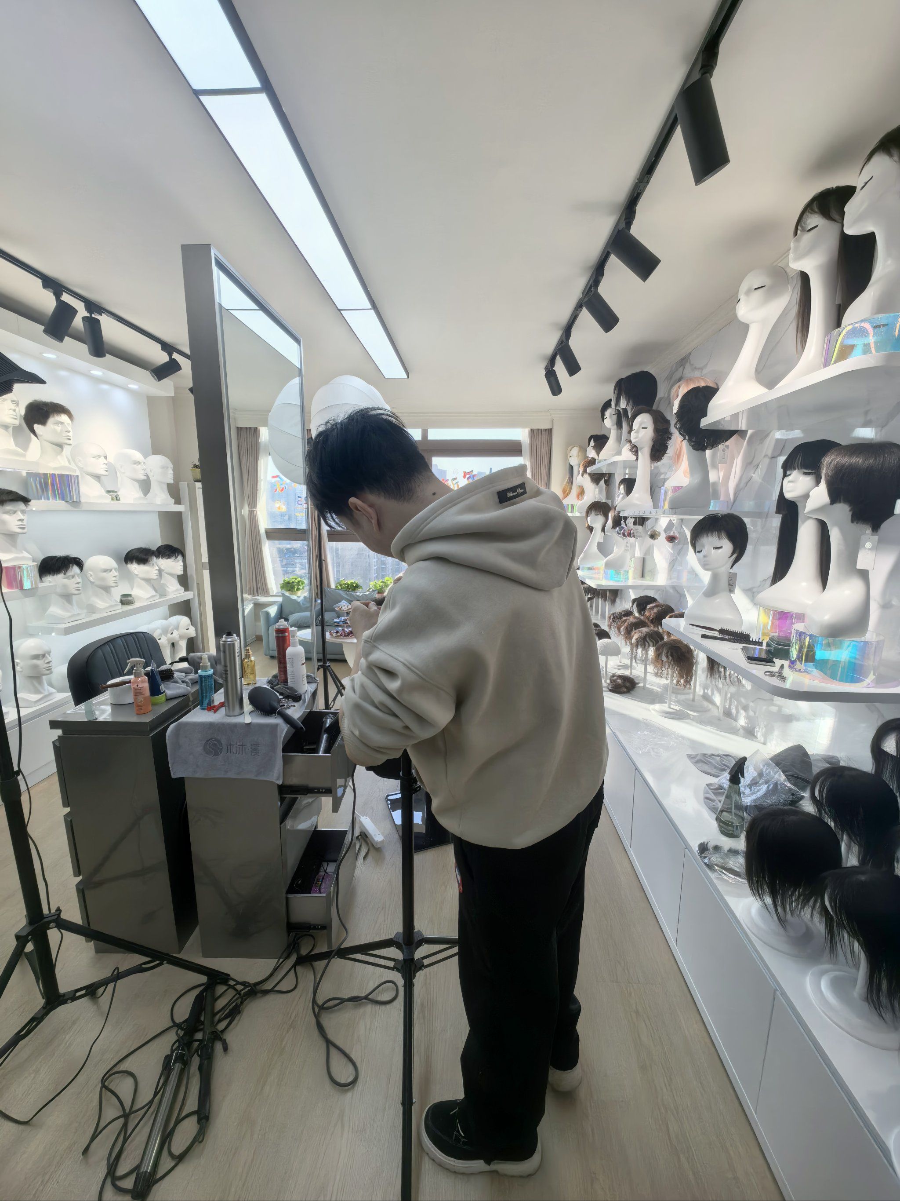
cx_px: 450
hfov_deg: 89.9
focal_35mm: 13
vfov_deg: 106.2
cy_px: 600
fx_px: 451
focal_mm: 1.76
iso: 100
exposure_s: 1/200
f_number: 2.2
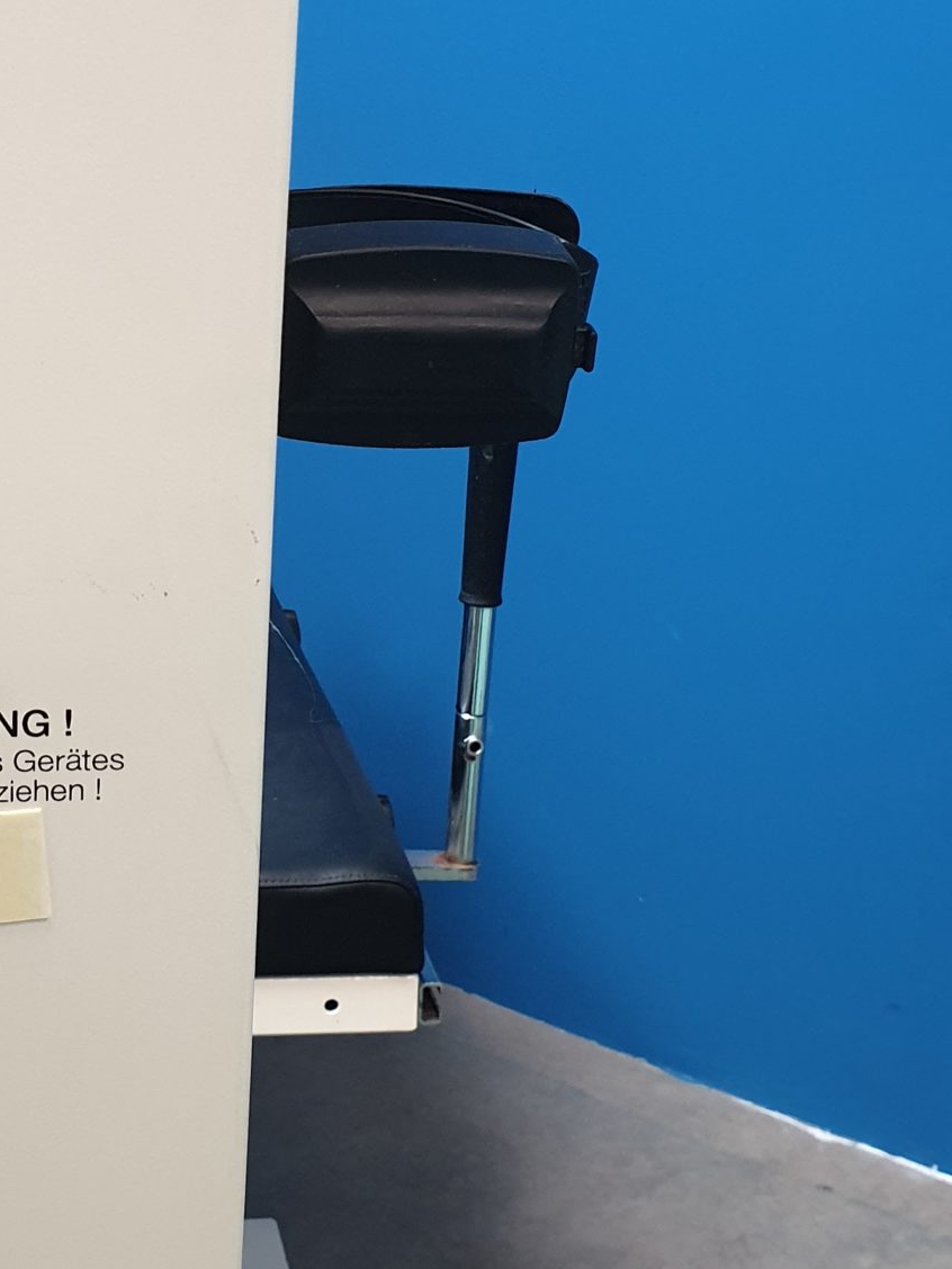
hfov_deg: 24.0
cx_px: 52
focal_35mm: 59
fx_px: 2163
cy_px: 378
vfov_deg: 32.3
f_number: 2.4
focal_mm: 4.3
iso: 320
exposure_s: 1/33
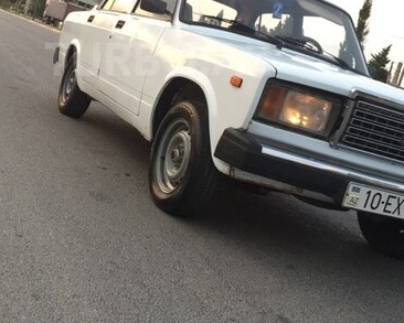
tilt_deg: +0.1
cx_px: 158
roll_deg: -18.0
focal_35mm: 51
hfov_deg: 36.5
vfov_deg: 29.0
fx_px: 610
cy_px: 59
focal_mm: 4.15
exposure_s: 1/50
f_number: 2.2
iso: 32
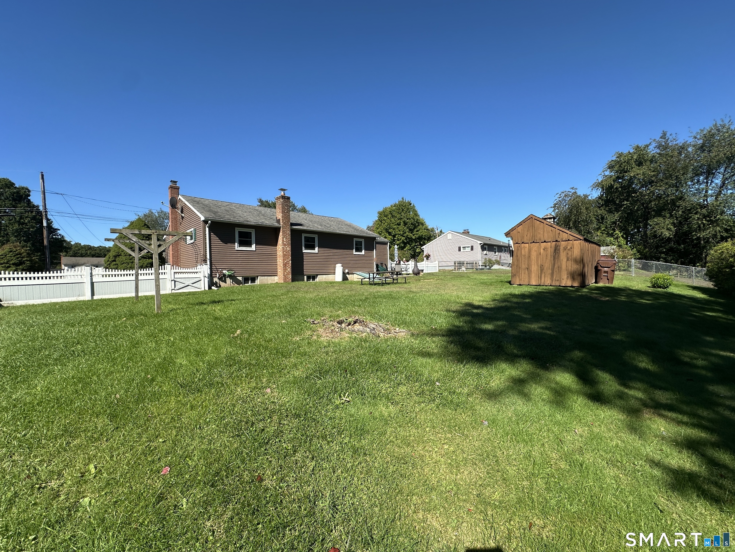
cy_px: 276
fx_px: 297
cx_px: 368
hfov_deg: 102.1
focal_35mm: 14
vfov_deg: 85.7
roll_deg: +0.5
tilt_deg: +0.0
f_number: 2.2
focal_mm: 2.22
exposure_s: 1/1618
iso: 50
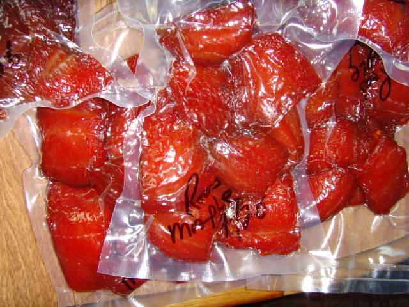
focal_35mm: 39
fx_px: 461
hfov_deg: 47.9
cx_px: 204
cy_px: 154
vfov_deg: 36.8
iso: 200
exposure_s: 1/45
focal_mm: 6.6
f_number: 3.5
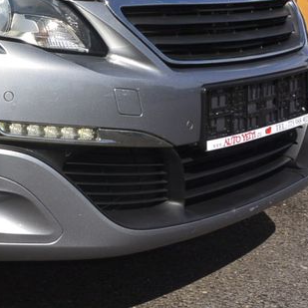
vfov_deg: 22.2
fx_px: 765
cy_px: 27
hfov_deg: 19.7
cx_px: -155
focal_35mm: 76
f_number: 11
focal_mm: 10
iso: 160
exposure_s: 1/250
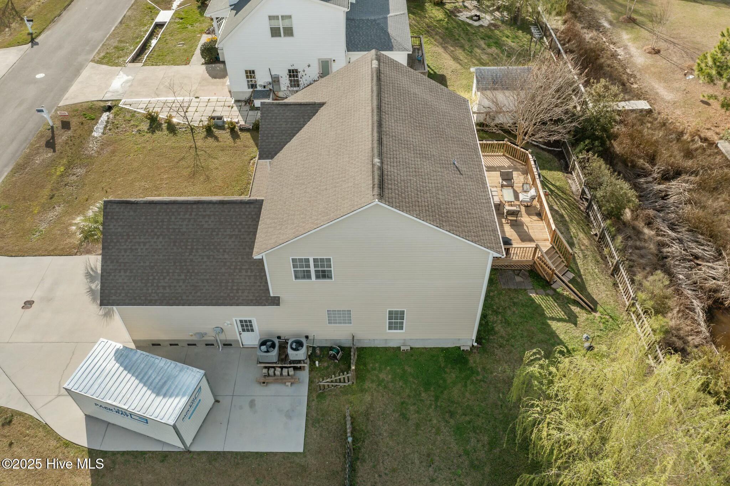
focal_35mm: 28
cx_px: 365
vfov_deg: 46.4
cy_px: 243
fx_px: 568
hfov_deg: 65.5
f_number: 4
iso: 100
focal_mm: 10.26
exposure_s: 1/80
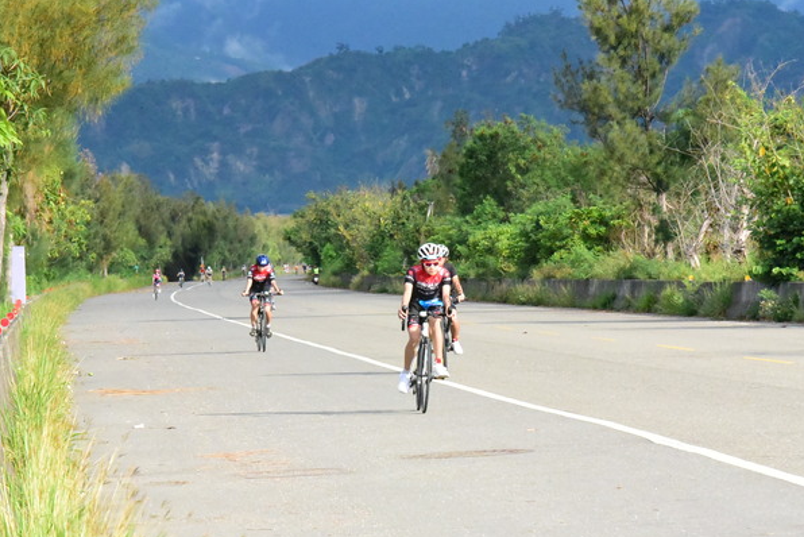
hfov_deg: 9.0
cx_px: 428
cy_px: 269
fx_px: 5117
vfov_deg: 6.0
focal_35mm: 229
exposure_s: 1/4000
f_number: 18
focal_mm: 175
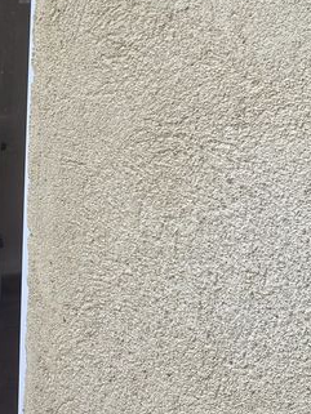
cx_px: -88
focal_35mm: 81
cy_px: 130
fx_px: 970
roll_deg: -0.8
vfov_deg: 24.0
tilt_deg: -9.1
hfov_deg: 17.2
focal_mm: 4.25
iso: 32
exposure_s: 1/334
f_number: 1.8
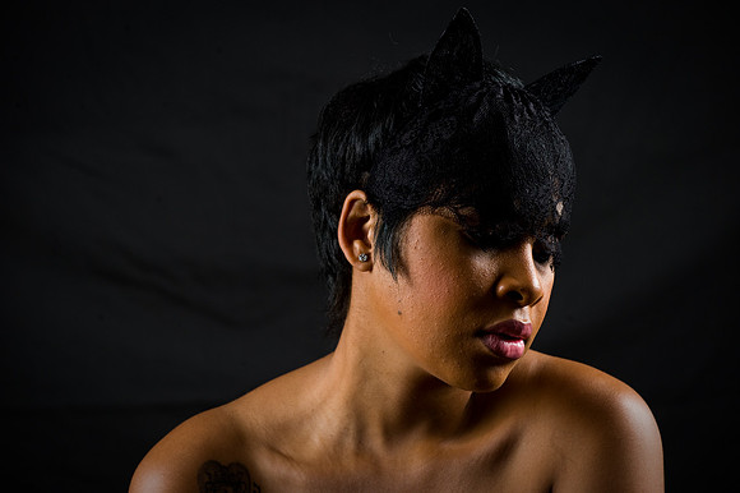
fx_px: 3184
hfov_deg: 13.3
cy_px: 246
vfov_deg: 8.8
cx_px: 370
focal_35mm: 155
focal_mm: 155
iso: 200
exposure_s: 1/125
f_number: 5.6
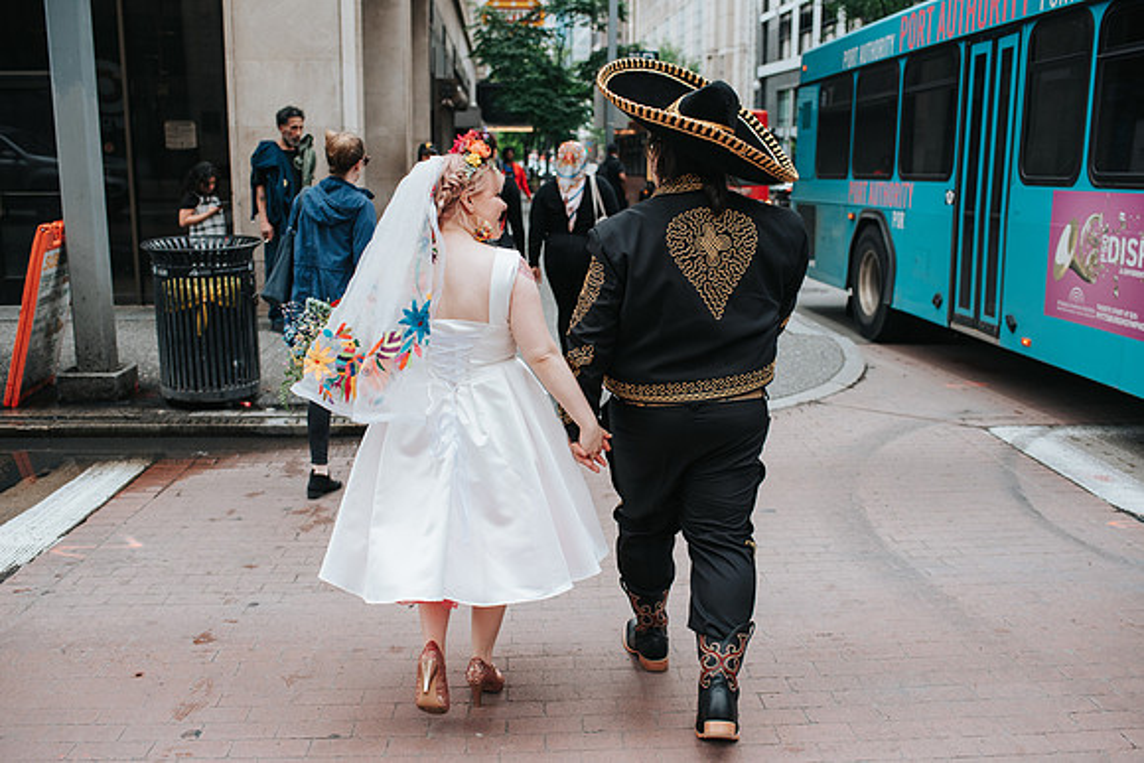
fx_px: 1115
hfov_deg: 54.3
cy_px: 382
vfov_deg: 37.8
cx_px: 572
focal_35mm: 35
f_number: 3.5
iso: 500
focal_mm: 35
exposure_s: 1/1250
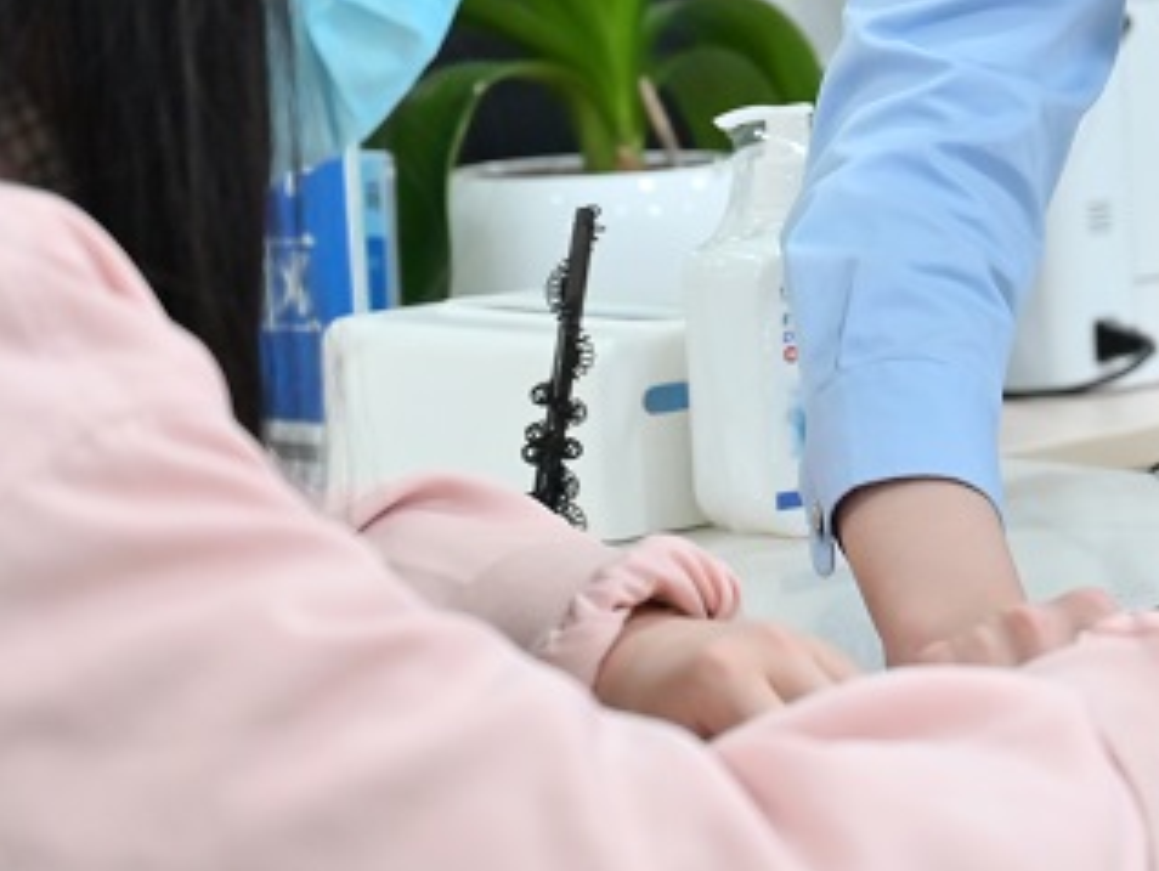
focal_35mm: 128
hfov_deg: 14.8
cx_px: 1454
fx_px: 4289
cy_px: -55
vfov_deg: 11.4
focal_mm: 53
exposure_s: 1/100
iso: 3200
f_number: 4
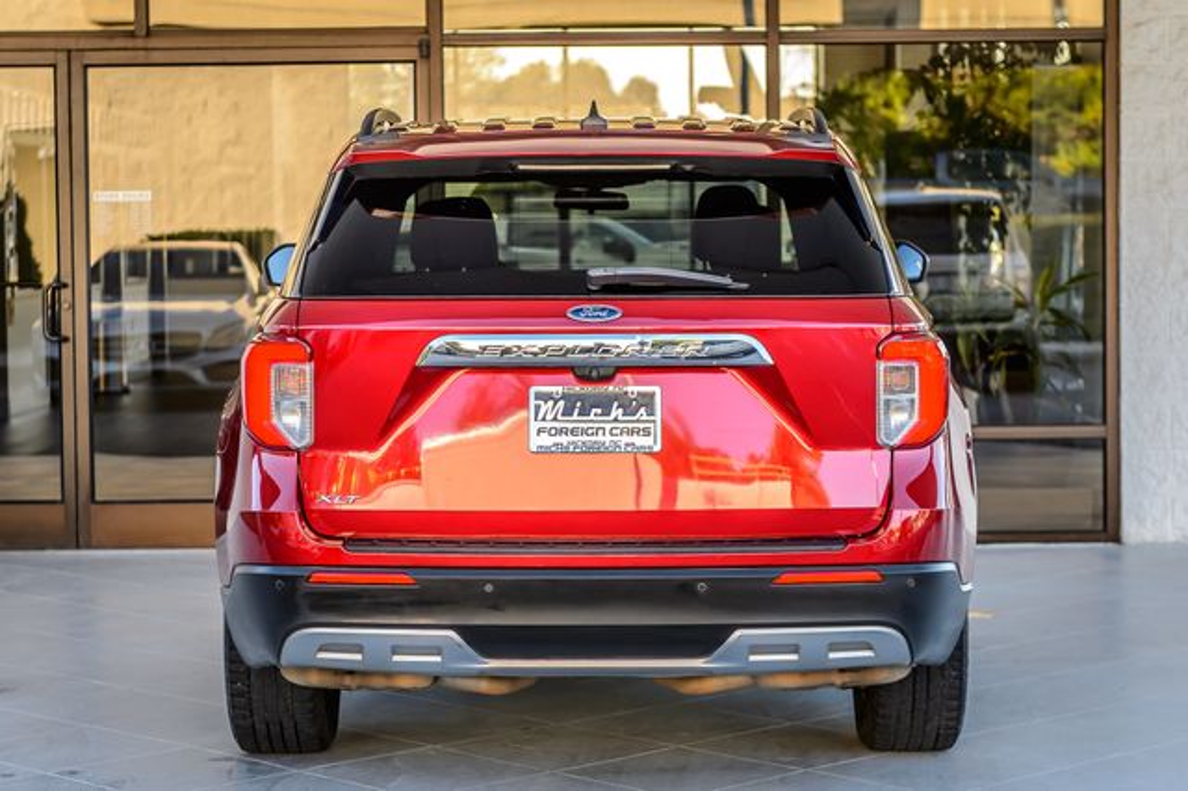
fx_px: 3032
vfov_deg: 14.9
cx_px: 587
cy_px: 396
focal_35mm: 92
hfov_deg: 22.2
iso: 400
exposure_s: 1/500
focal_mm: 70
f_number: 4
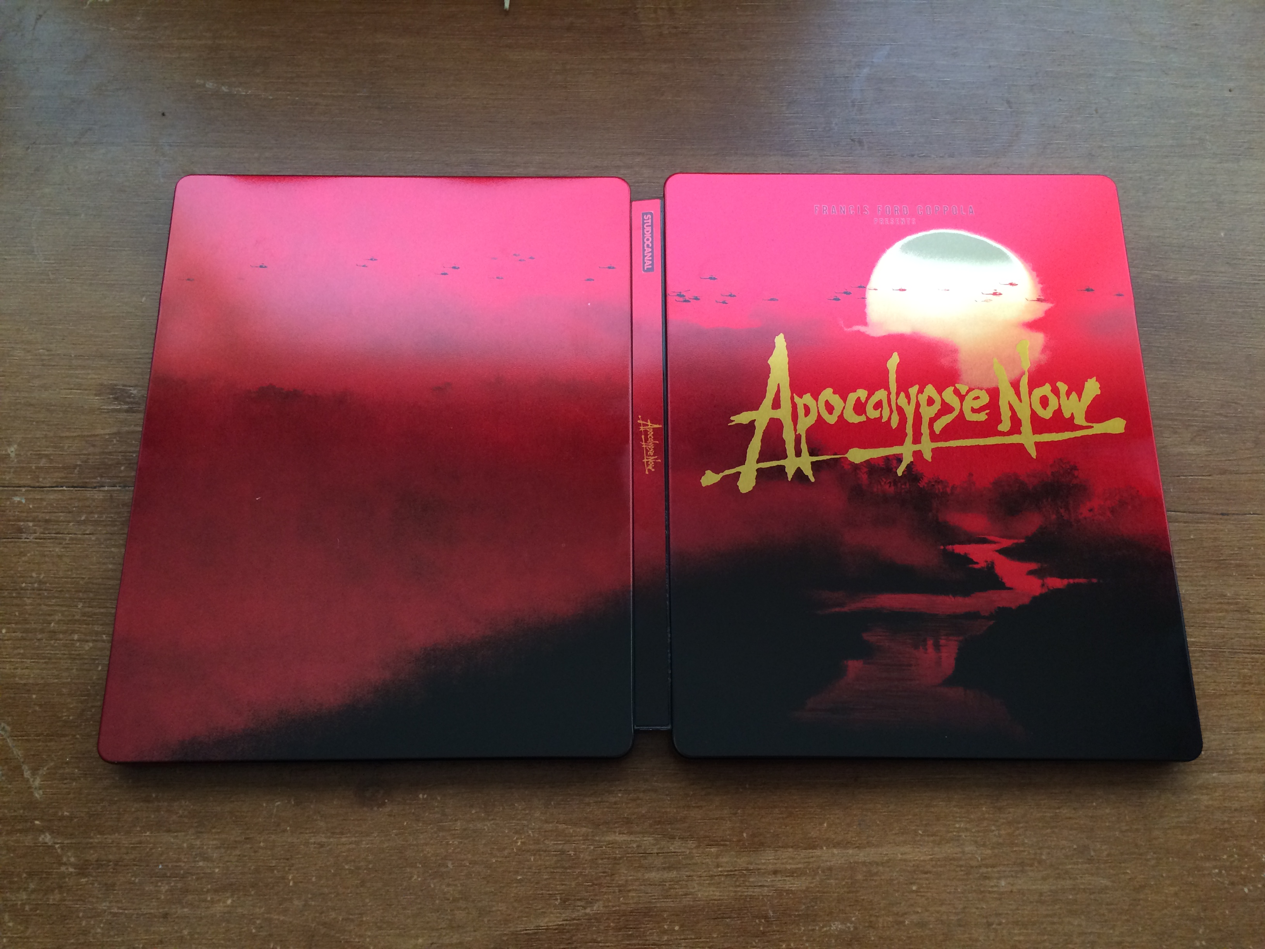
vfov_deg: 48.2
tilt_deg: -73.1
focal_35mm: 29
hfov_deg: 61.7
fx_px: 1060
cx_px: 632
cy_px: 474
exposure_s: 1/30
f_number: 2.2
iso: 50
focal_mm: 4.15
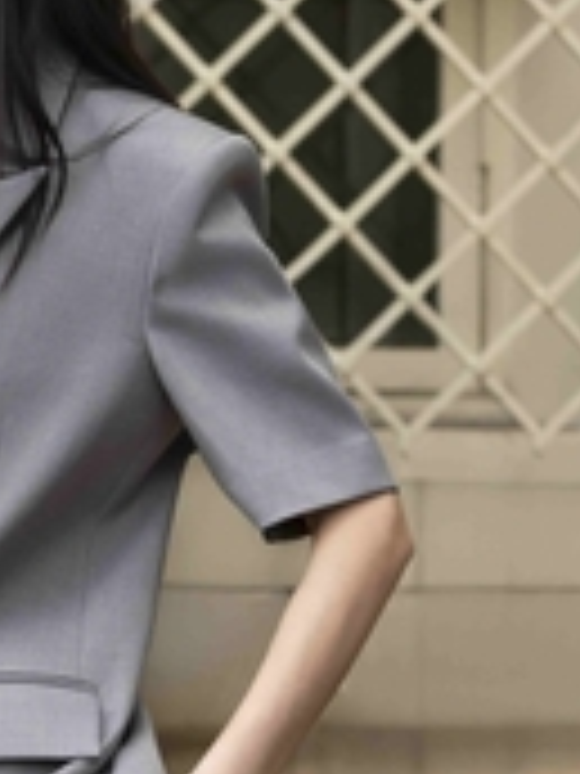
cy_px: 626
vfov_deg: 13.3
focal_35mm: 148
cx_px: -90
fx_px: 3306
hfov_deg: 9.9
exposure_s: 1/800
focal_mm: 55
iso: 250
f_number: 5
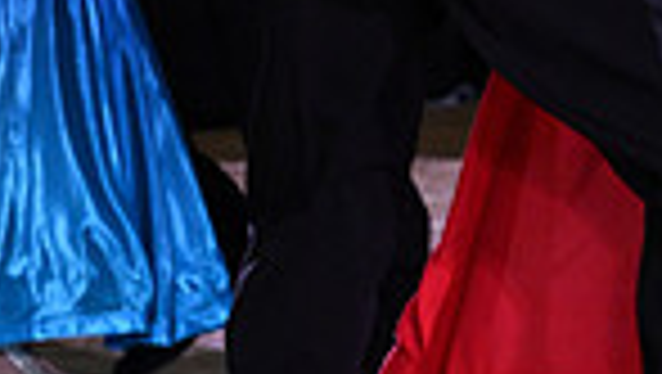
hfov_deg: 4.5
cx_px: 651
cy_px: -324
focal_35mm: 476
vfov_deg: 2.6
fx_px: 8363
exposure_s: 1/320
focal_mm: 115
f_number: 7.1
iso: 5000
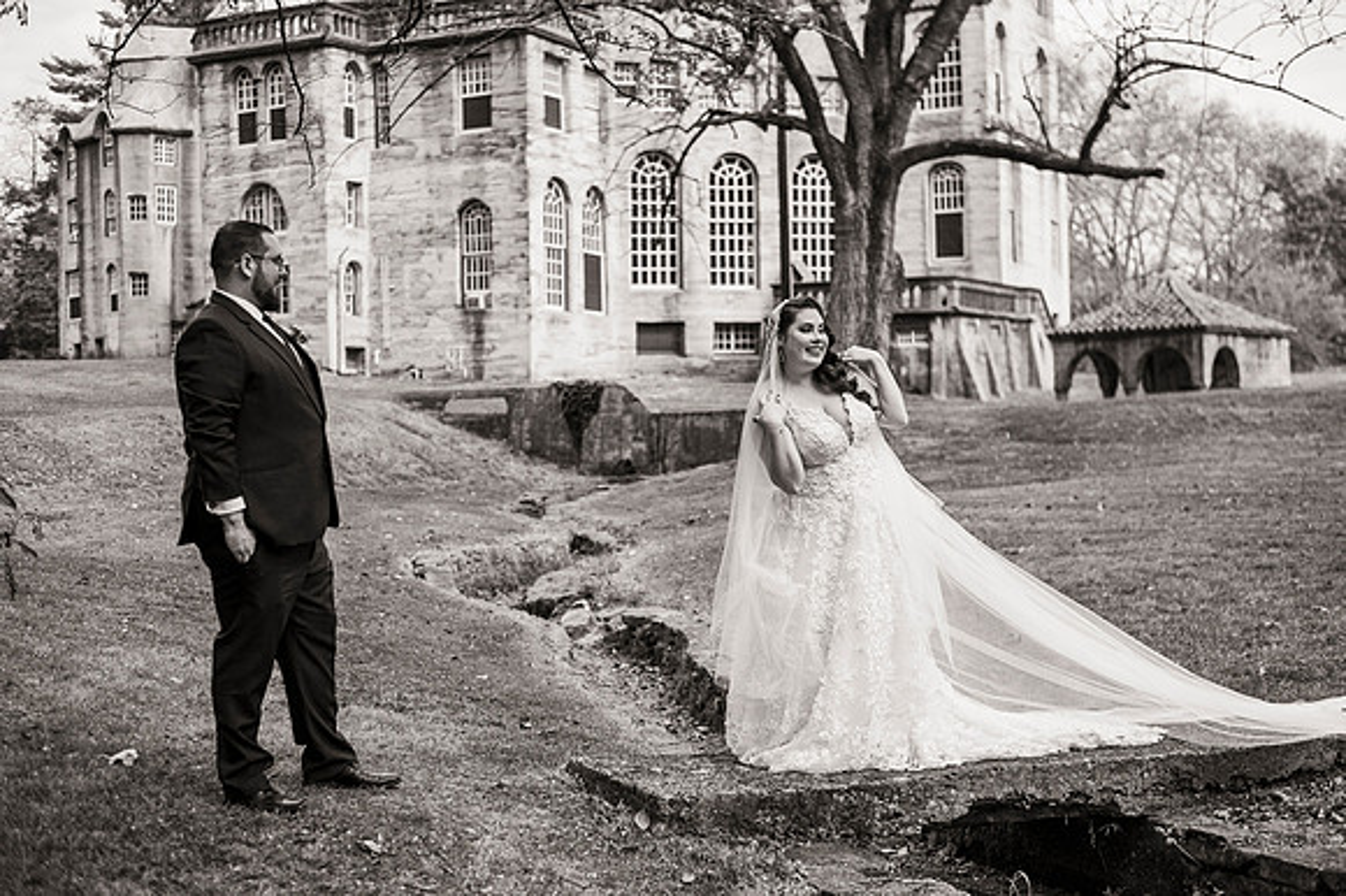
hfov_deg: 39.6
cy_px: 448
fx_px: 1868
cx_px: 673
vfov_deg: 27.0
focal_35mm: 50
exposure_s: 1/5000
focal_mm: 50
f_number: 2.8
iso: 400
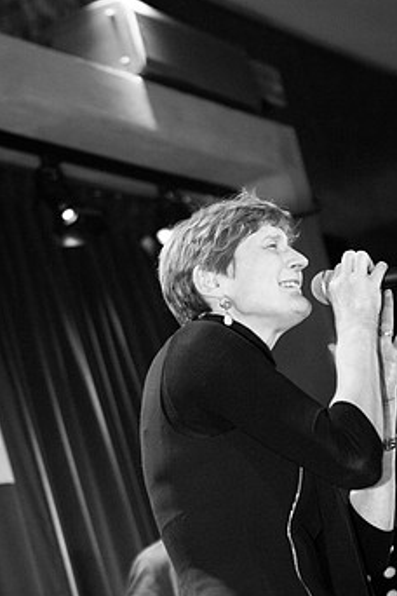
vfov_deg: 14.8
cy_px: 380
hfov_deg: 9.9
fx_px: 2283
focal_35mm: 138
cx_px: 187
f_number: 2.8
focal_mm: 70
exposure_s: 1/80
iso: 800
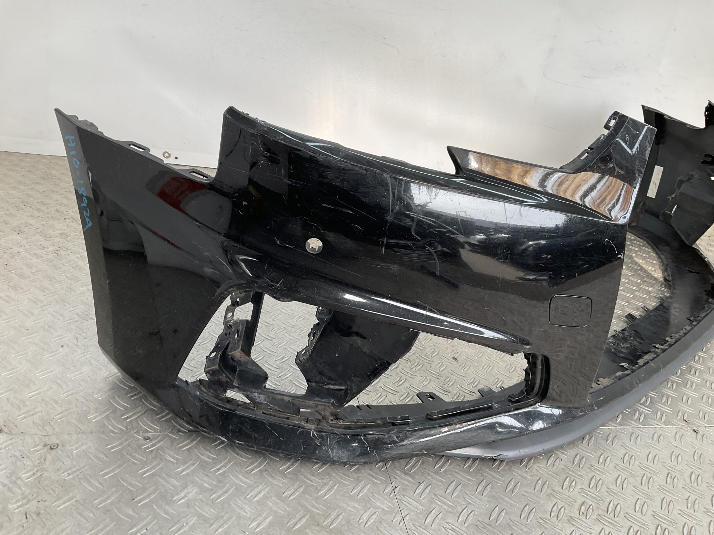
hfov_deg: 61.7
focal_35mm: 29
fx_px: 598
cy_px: 268
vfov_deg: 48.2
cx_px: 357
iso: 16
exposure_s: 1/197
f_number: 1.8
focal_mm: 3
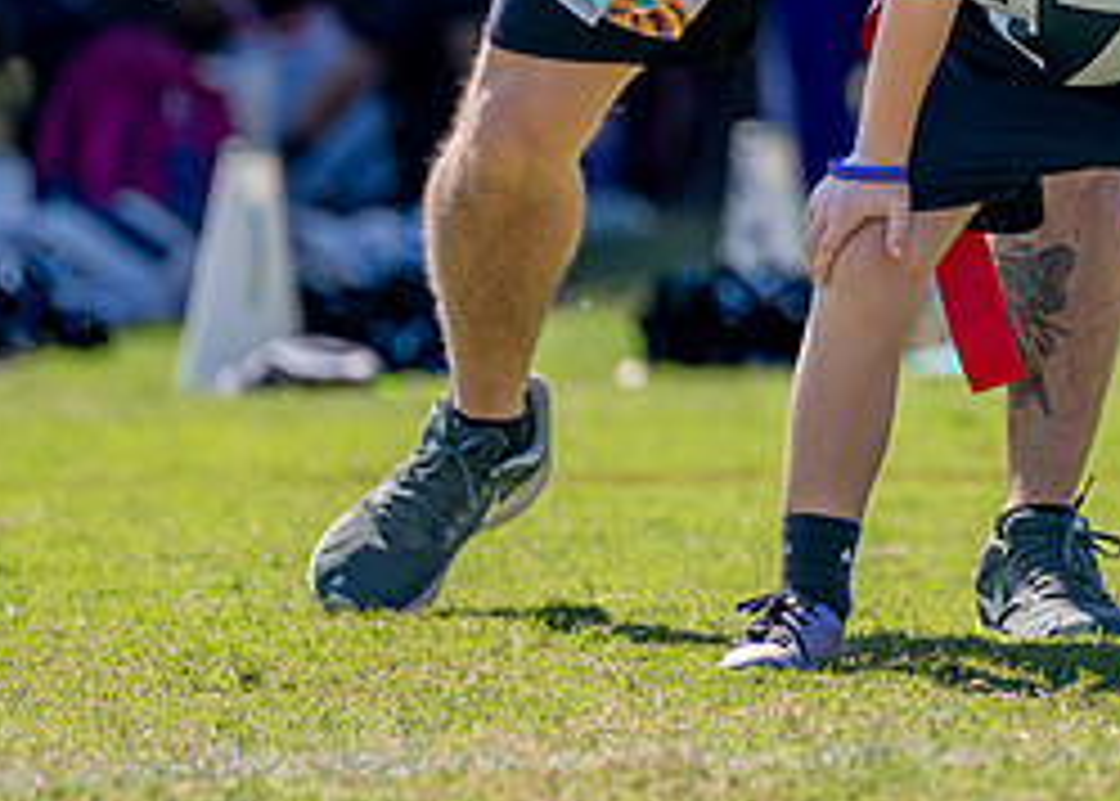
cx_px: 1081
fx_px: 20331
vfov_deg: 2.3
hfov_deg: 3.2
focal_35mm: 639
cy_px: 26
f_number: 2.8
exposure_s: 1/2000
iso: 200
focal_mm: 200
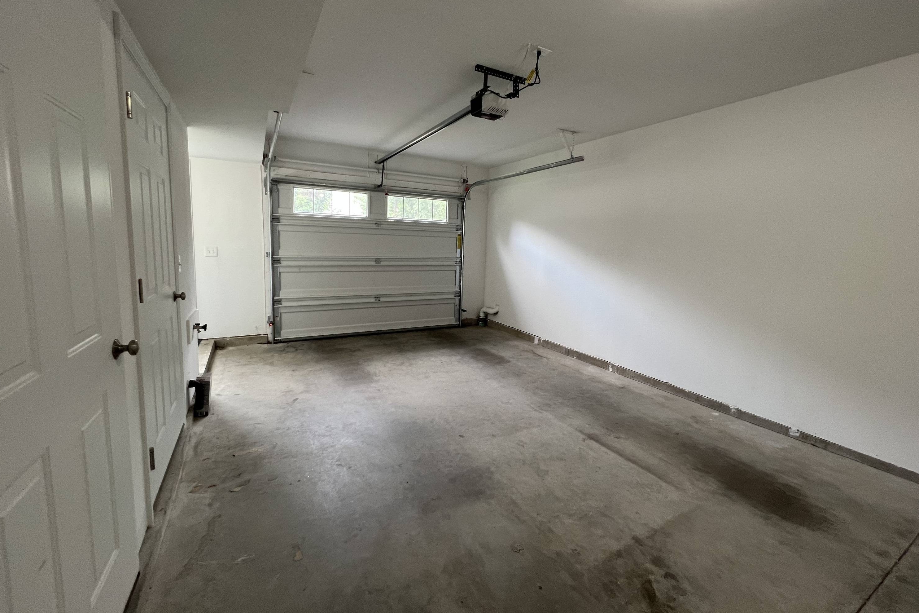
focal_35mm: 14
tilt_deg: -7.8
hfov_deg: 104.3
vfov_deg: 81.1
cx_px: 457
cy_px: 286
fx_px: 357
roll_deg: -1.6
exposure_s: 1/60
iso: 160
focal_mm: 1.57
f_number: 1.8
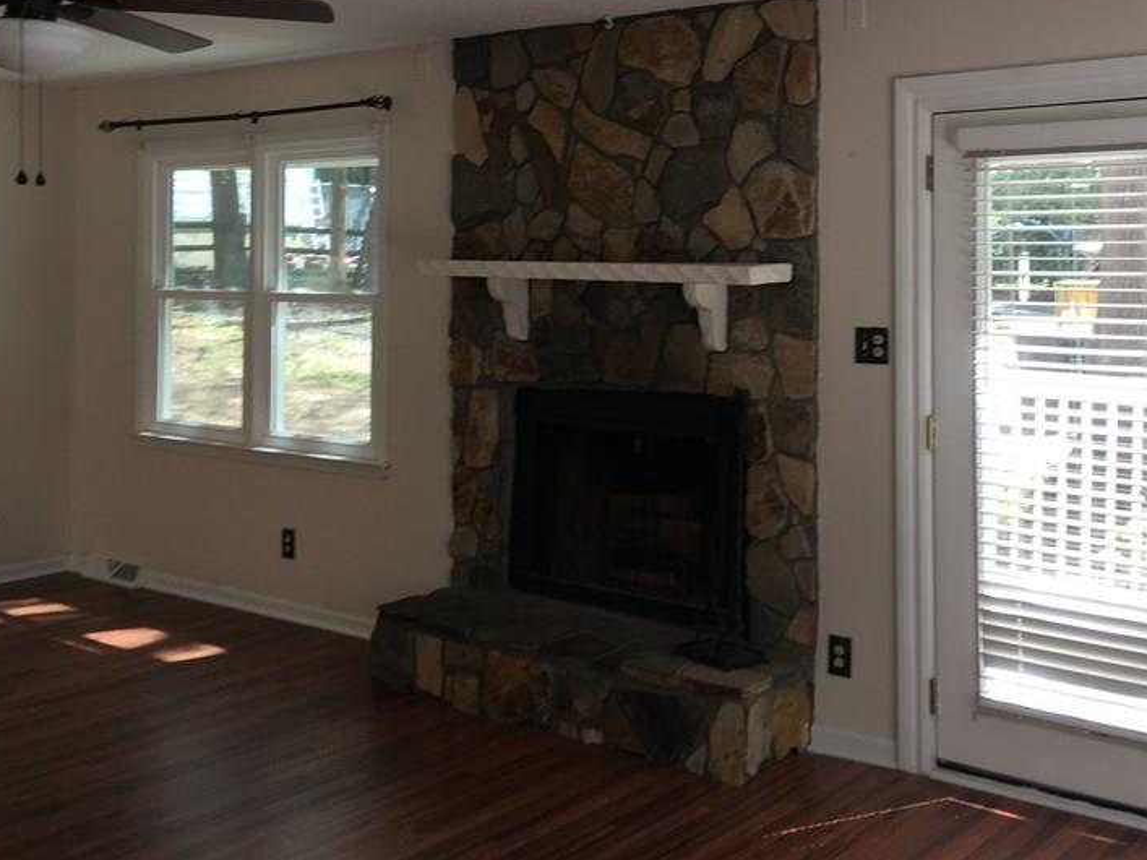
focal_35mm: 42
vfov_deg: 33.9
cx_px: 657
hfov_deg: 44.7
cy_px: 264
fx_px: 1391
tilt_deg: +1.9
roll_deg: -0.5
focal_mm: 4.15
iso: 25
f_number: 2.2
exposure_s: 1/60
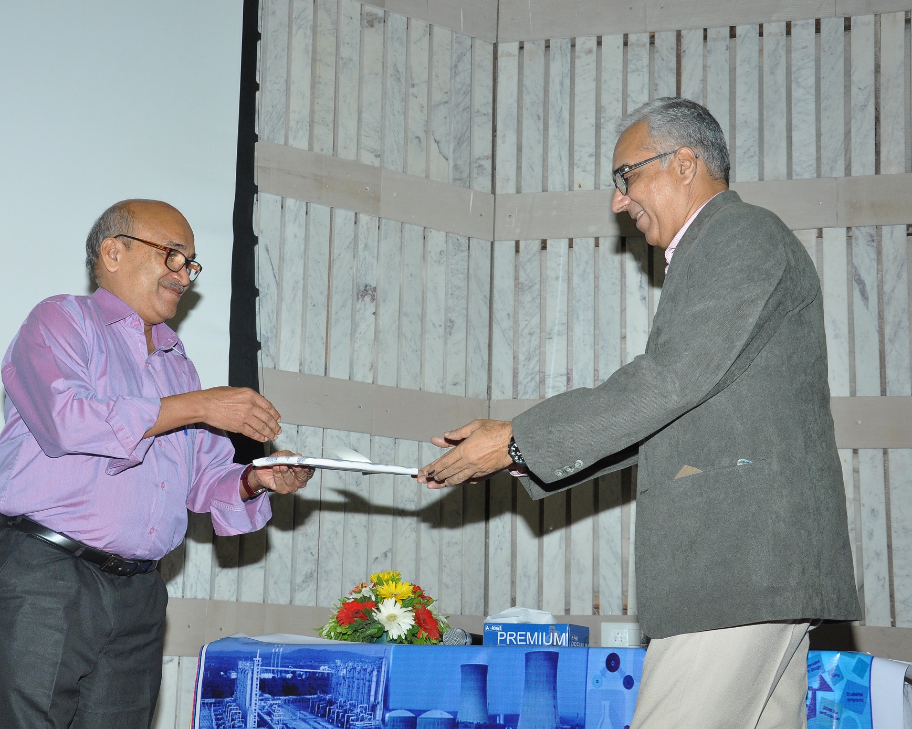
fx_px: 1608
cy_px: 364
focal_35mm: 60
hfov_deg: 31.6
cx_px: 407
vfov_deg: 25.6
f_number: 7.1
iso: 1000
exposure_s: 1/125
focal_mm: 35
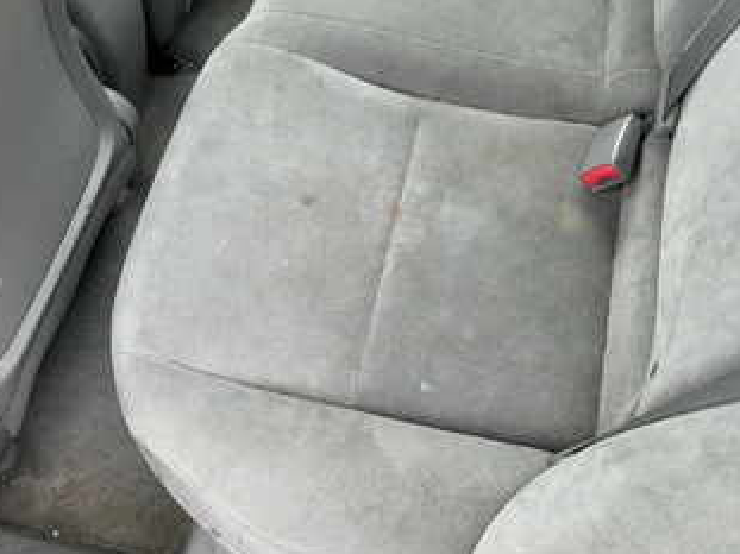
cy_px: 292
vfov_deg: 39.6
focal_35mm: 36
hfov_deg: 51.4
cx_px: 383
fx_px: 769
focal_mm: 3
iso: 32
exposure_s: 1/122
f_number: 1.8
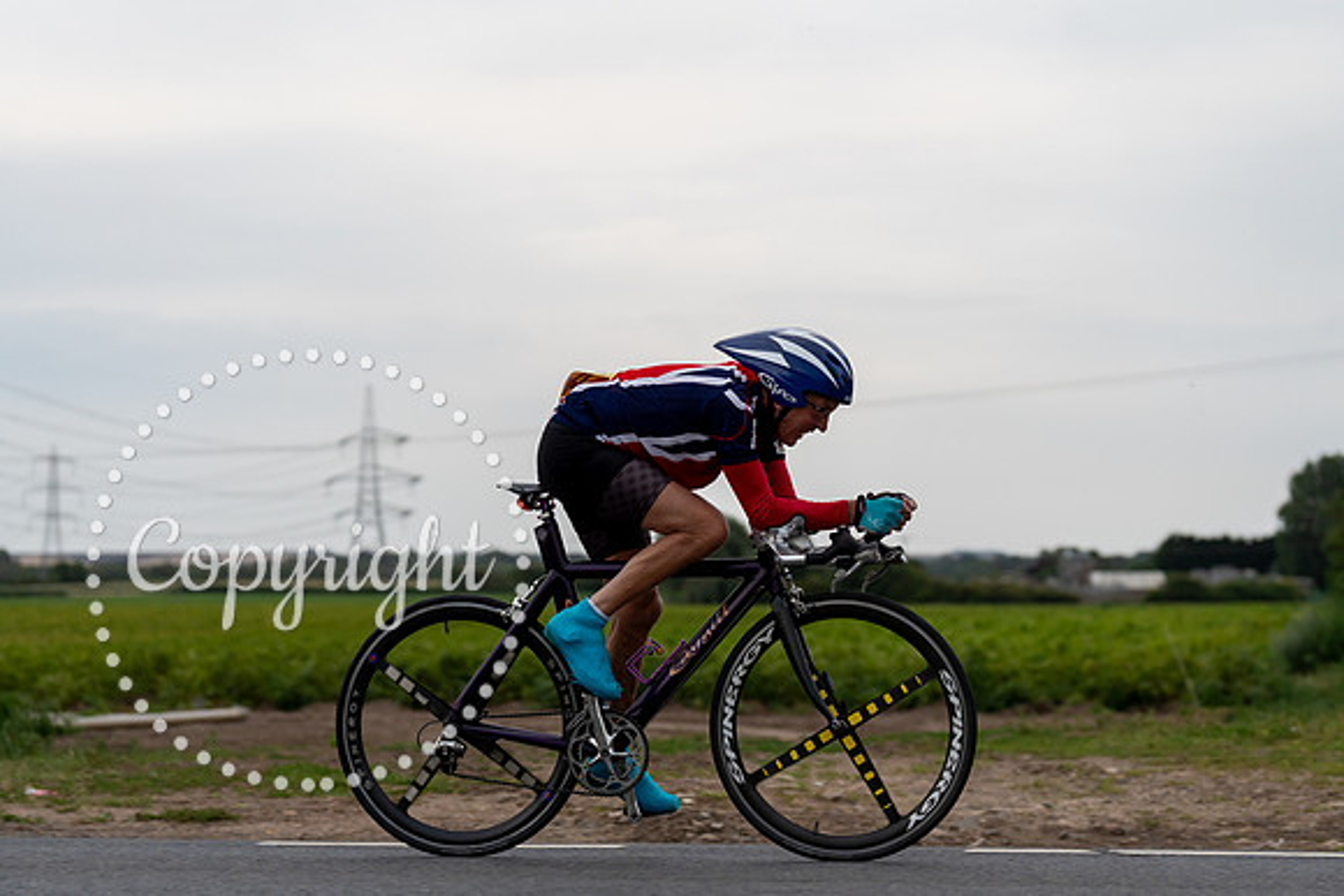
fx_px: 2985
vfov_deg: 17.1
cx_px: 716
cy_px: 478
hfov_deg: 25.4
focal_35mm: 80
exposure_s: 1/1000
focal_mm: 75
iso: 800
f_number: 3.2
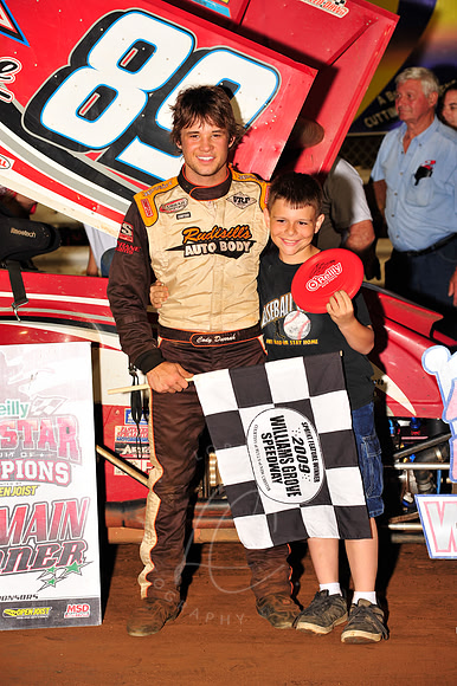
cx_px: 228
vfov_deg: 18.3
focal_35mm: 112
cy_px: 343
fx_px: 2135
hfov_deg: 12.2
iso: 500
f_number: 5.6
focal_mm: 112
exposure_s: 1/250
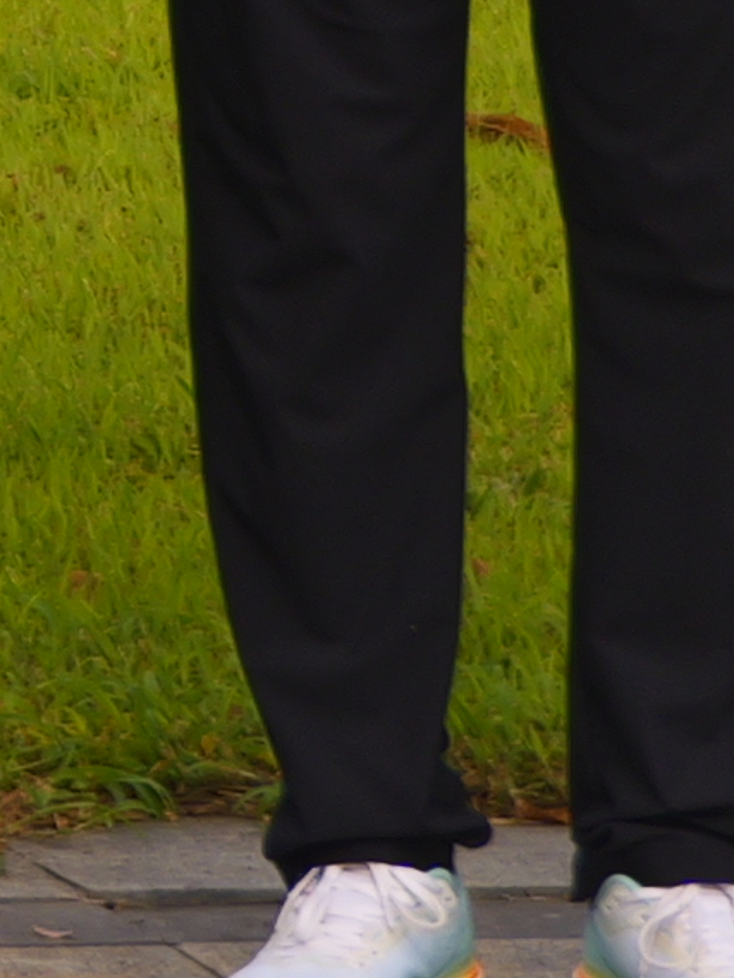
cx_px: -3868
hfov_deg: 3.1
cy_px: -1777
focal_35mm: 426
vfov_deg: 4.5
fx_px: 12039
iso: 100
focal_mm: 42
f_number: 4.7
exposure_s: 1/320
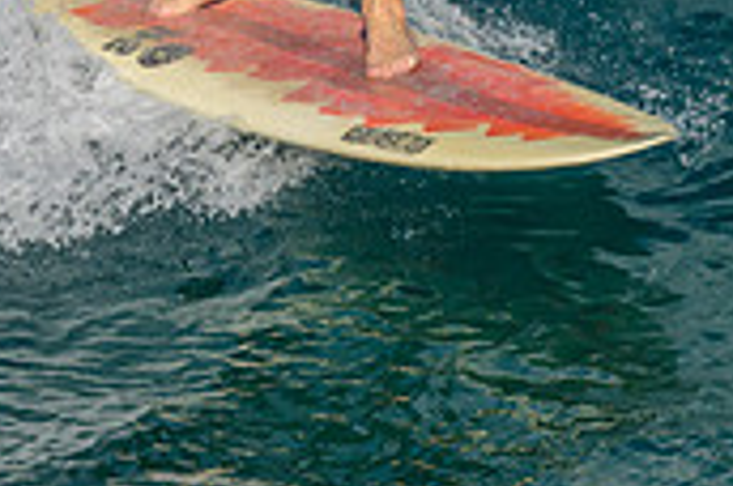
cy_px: -283
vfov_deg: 0.4
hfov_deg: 0.6
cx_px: 542
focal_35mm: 3714
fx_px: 75480
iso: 450
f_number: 8
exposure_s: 1/2000
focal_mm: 800
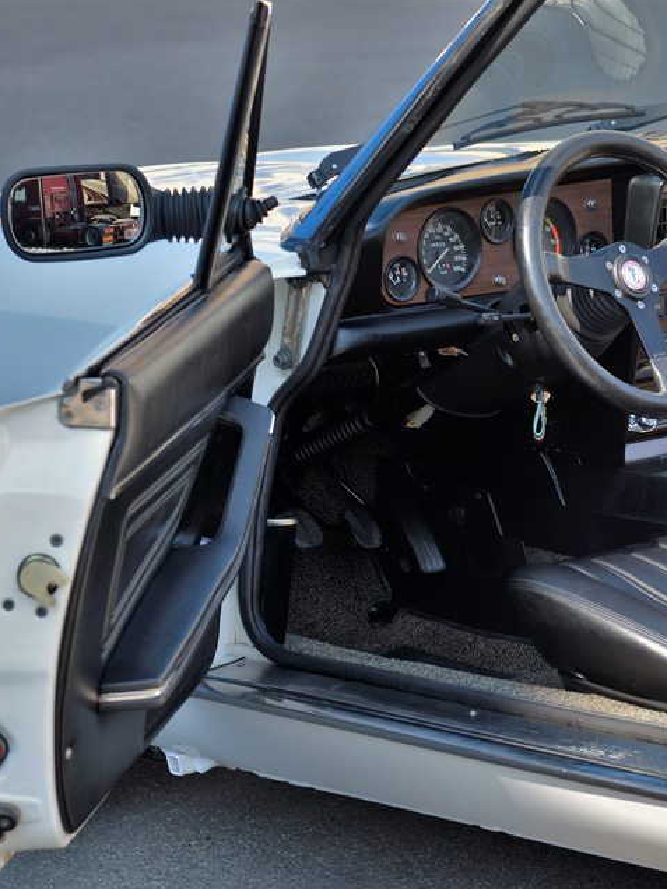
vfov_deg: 11.4
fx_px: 4470
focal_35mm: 174
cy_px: 443
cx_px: 478
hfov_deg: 8.5
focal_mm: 120
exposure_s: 1/100
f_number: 7.1
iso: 160
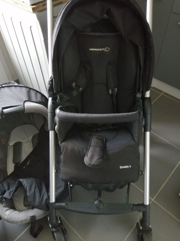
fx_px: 187
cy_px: 116
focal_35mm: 27
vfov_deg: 65.3
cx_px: 92
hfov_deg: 51.4
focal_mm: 3.6
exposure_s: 1/100
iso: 640
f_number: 1.8
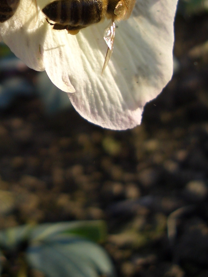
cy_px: 43
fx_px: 521
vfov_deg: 28.9
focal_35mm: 65
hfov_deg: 22.0
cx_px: 16
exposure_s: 1/640
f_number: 2.6
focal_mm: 5.8
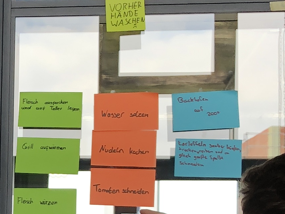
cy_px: 245
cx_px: -92
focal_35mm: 132
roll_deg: -0.3
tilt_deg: +2.1
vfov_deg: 11.1
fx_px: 1087
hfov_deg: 14.3
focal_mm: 4
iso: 40
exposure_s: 1/120
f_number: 1.8
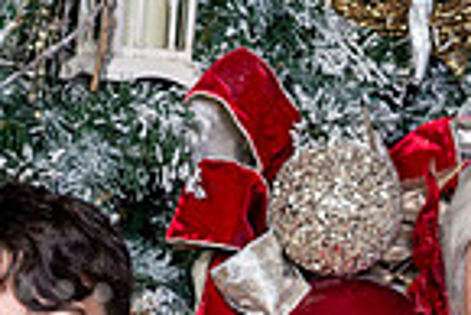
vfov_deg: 4.0
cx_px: 58
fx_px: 4440
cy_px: 588
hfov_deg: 6.1
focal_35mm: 339
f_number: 8
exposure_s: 1/125
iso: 400
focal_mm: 85
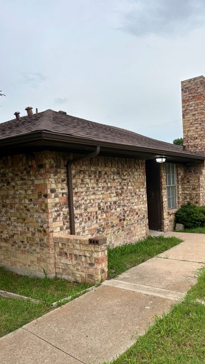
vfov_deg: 66.1
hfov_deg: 40.1
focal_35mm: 29
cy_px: 183
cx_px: 91
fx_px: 280
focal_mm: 5.96
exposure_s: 1/907
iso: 50
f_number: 1.6
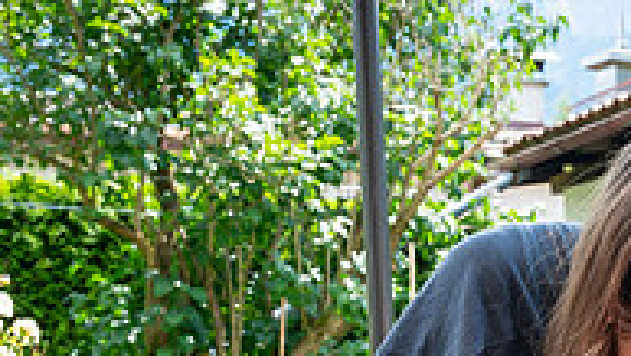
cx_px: 660
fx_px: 1658
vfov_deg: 11.6
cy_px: 575
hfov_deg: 20.7
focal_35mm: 99
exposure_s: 1/250
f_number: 8
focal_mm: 31.5
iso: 250
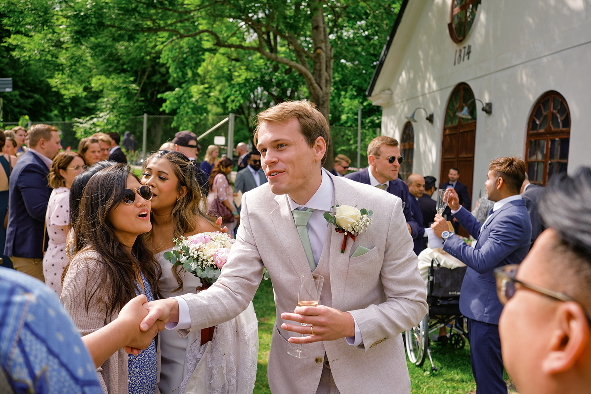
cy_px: 197
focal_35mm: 35
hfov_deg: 54.4
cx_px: 296
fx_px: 575
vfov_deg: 37.9
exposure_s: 1/2000
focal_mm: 23
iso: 320
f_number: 3.2
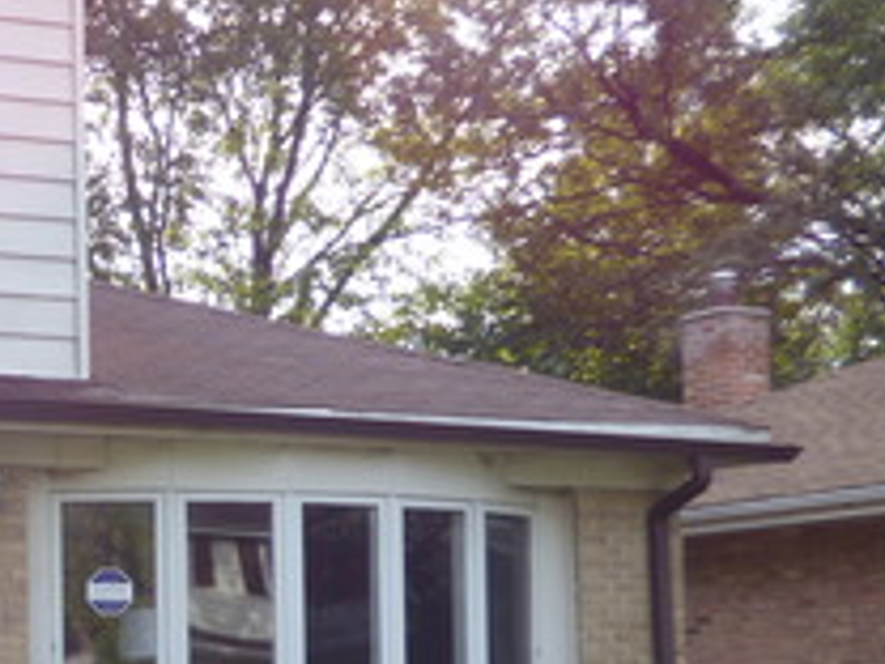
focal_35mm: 111
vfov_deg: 13.2
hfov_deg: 16.4
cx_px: -387
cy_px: 604
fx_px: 2838
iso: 100
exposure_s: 1/320
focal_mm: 6.18
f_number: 3.4
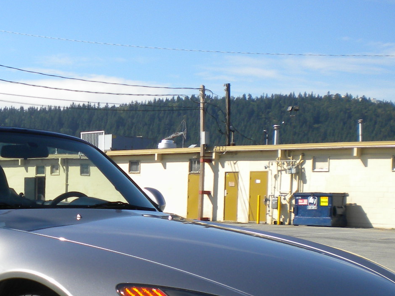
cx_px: 81
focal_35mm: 76
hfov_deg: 25.2
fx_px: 867
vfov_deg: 19.1
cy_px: 265
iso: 80
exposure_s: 1/567
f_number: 4.6
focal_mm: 6.3
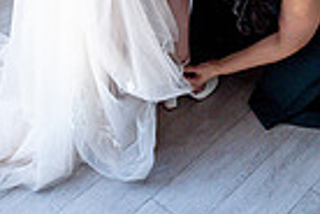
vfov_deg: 14.3
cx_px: 137
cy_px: -226
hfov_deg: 26.0
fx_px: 693
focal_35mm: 78
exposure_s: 1/400
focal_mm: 24
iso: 1600
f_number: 2.8
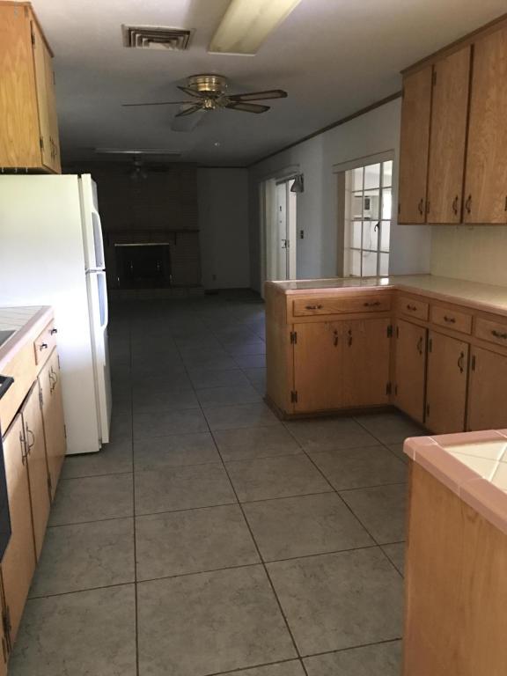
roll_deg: +0.9
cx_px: 254
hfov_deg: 49.7
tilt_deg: -11.1
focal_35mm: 28
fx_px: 547
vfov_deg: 63.4
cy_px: 338
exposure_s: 1/4
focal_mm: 3.99
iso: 100
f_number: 1.8
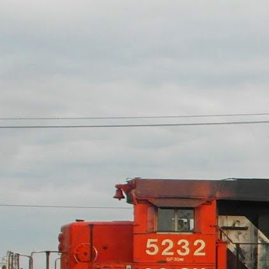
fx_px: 950
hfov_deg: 15.1
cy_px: 241
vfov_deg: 15.9
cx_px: 383
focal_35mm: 108
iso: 100
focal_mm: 6.2
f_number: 4.3
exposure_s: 1/350
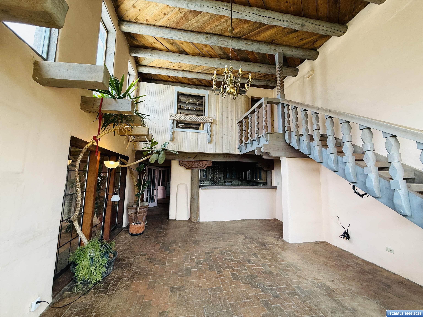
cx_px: 212
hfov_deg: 102.1
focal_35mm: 14
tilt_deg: +6.0
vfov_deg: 85.7
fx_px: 171
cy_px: 158
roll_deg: -1.3
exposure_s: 1/99
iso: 64
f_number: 2.2
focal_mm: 2.22
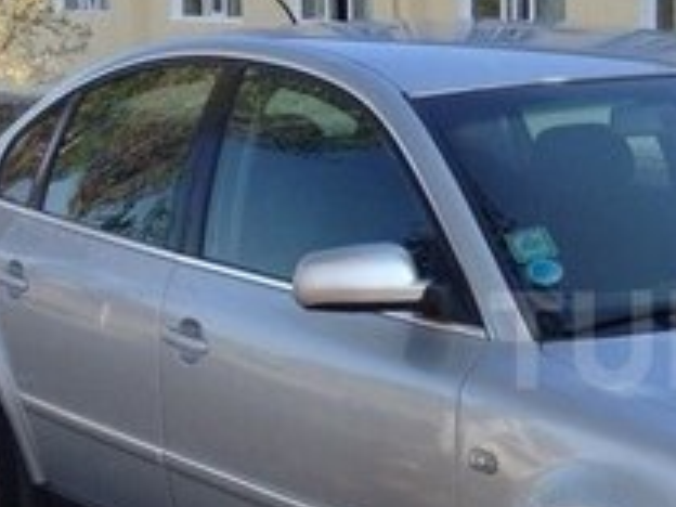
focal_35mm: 111
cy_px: 340
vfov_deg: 13.3
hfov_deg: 16.9
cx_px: 822
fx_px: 2168
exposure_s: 1/546
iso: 50
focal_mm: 4.28
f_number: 2.4
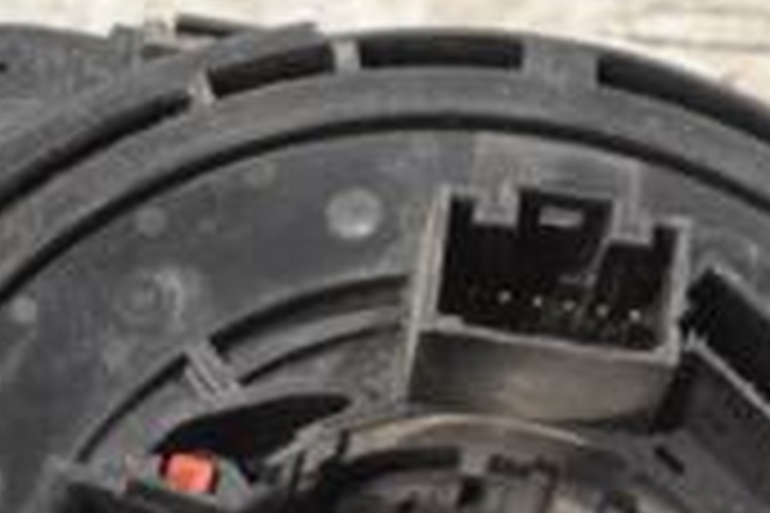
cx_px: 378
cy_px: 814
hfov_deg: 7.1
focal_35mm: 289
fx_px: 6176
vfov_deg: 4.7
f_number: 5.6
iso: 400
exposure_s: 1/30
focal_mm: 55
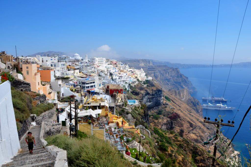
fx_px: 188
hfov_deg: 67.4
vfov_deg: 47.8
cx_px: 126
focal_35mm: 27
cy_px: 84
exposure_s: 1/250
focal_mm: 18
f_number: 10
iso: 200
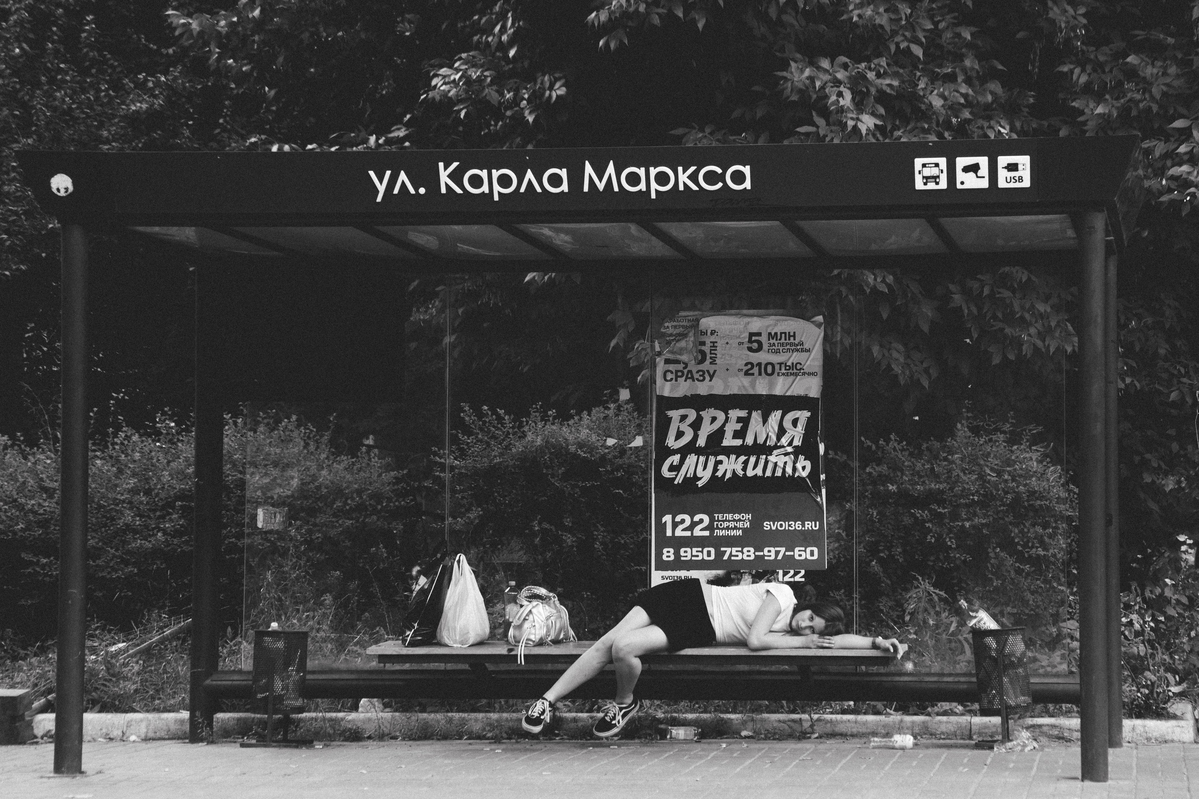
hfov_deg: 19.6
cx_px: 710
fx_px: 3474
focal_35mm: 104
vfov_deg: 13.1
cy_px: 384
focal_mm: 70
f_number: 4
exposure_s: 1/100
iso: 250
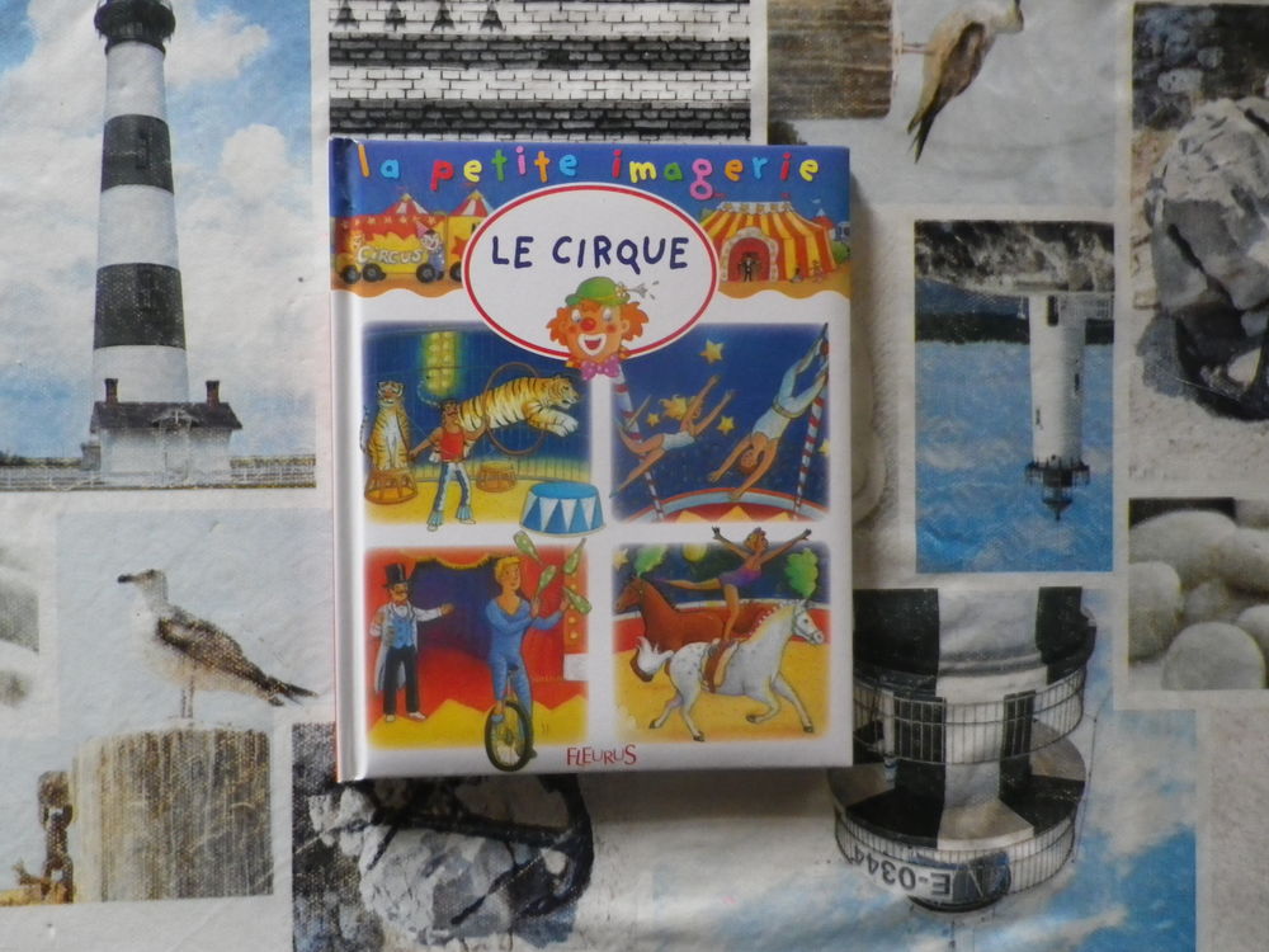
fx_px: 916
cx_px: 634
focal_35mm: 25
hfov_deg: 69.4
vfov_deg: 54.9
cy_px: 476
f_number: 3.5
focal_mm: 4.5
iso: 400
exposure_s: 1/30
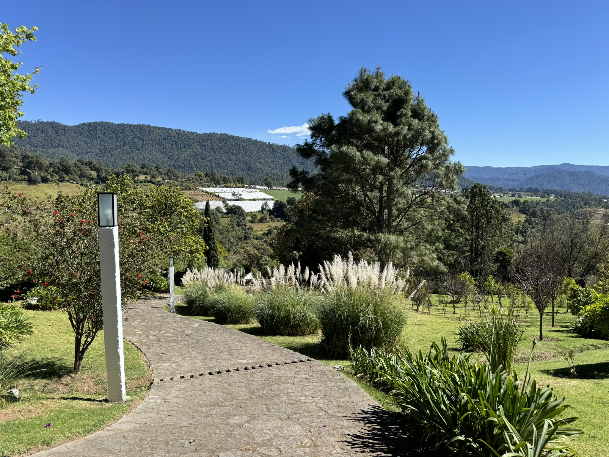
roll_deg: -0.2
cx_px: 304
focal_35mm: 24
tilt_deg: -7.3
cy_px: 228
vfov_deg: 56.8
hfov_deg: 71.6
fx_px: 422
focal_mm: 6.86
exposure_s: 1/3247
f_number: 1.78
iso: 80
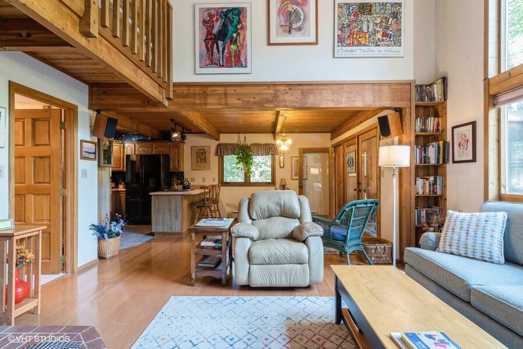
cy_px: 174
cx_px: 262
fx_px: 276
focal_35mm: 19
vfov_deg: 64.6
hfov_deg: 86.9
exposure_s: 1/1.67
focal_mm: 19
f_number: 8
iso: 200
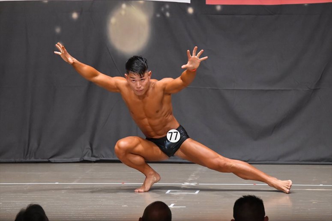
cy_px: 110
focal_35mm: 270
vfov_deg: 5.1
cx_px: 166
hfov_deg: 7.6
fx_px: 2489
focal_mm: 180
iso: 8000
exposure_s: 1/400
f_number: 5.6
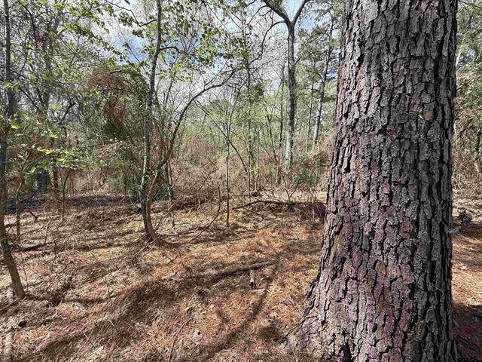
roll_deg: -3.5
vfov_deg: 85.7
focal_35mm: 14
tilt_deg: -5.4
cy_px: 181
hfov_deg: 102.1
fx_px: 195
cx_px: 241
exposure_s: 1/475
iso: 50
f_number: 2.2
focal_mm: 2.22
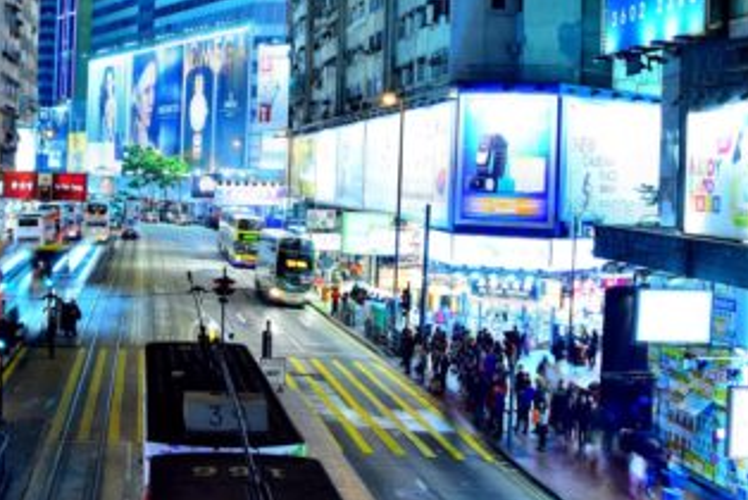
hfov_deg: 35.6
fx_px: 1144
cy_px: 139
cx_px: 210
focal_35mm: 55
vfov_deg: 24.5
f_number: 6.3
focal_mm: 18
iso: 100
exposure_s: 1/1.3
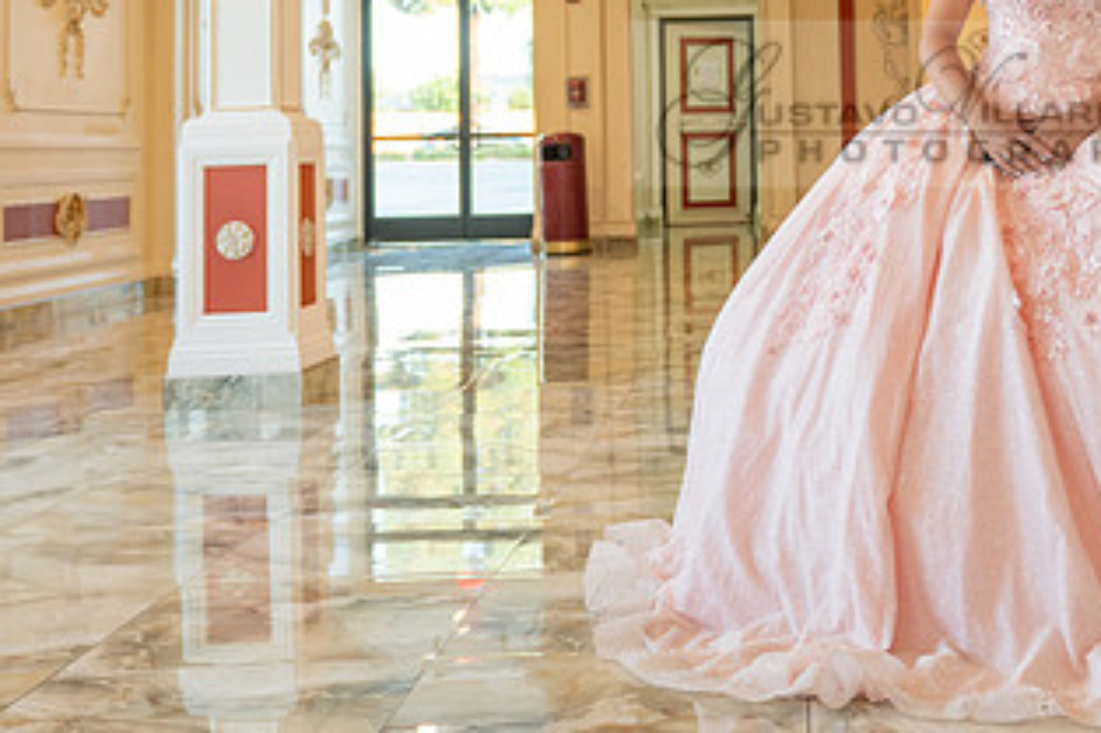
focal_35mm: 63
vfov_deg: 20.8
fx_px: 1926
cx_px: 845
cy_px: -2
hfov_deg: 31.3
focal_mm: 24
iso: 320
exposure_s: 1/100
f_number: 2.8
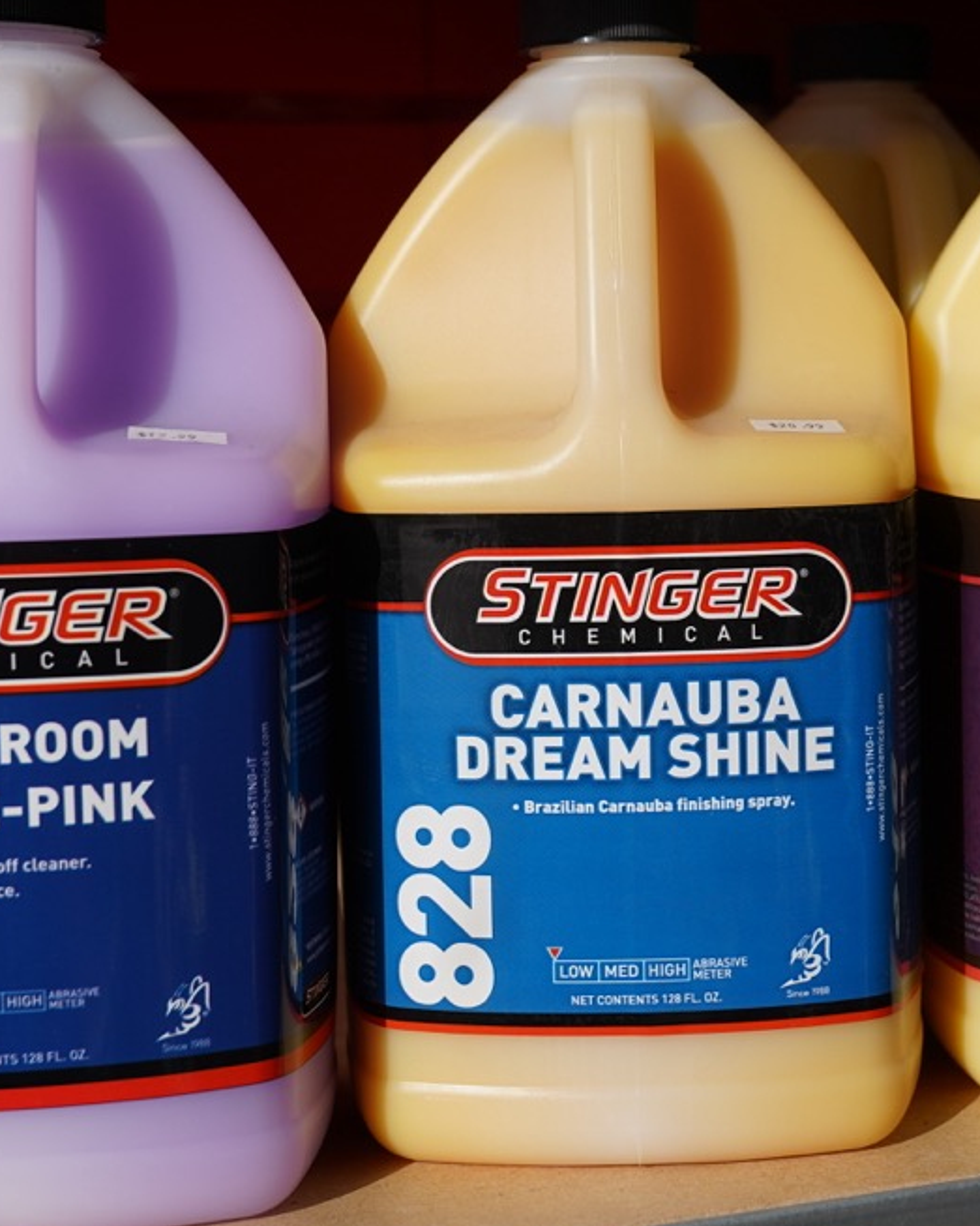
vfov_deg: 27.9
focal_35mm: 68
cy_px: 524
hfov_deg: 22.4
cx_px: 633
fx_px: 2466
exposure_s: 1/1250
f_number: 4.5
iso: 100
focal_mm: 37
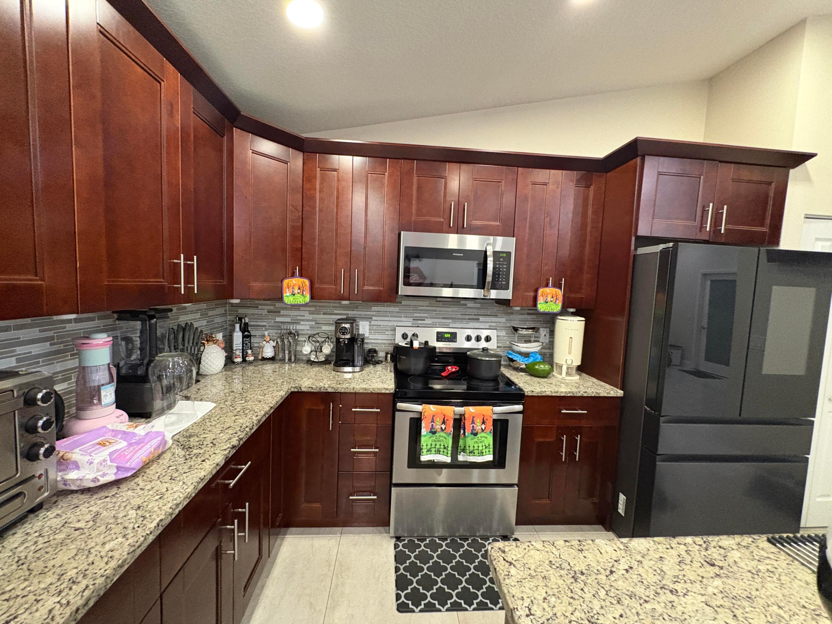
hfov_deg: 102.1
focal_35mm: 14
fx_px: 336
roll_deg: -1.9
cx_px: 416
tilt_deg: -3.3
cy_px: 312
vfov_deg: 85.7
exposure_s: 1/60
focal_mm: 2.22
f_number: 2.2
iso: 800
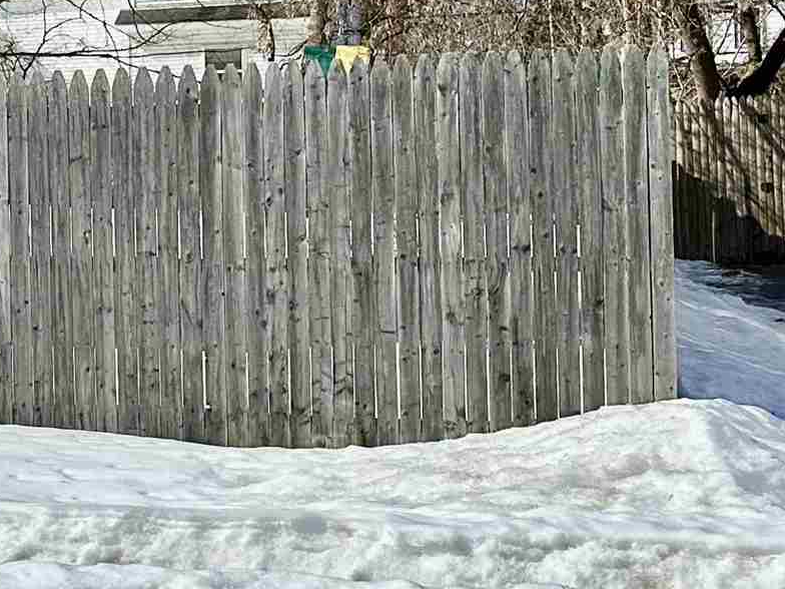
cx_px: -496
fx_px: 2132
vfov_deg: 15.7
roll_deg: +1.8
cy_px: 164
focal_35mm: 94
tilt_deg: -0.6
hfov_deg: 17.9
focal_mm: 6.86
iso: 80
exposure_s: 1/12048
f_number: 1.78
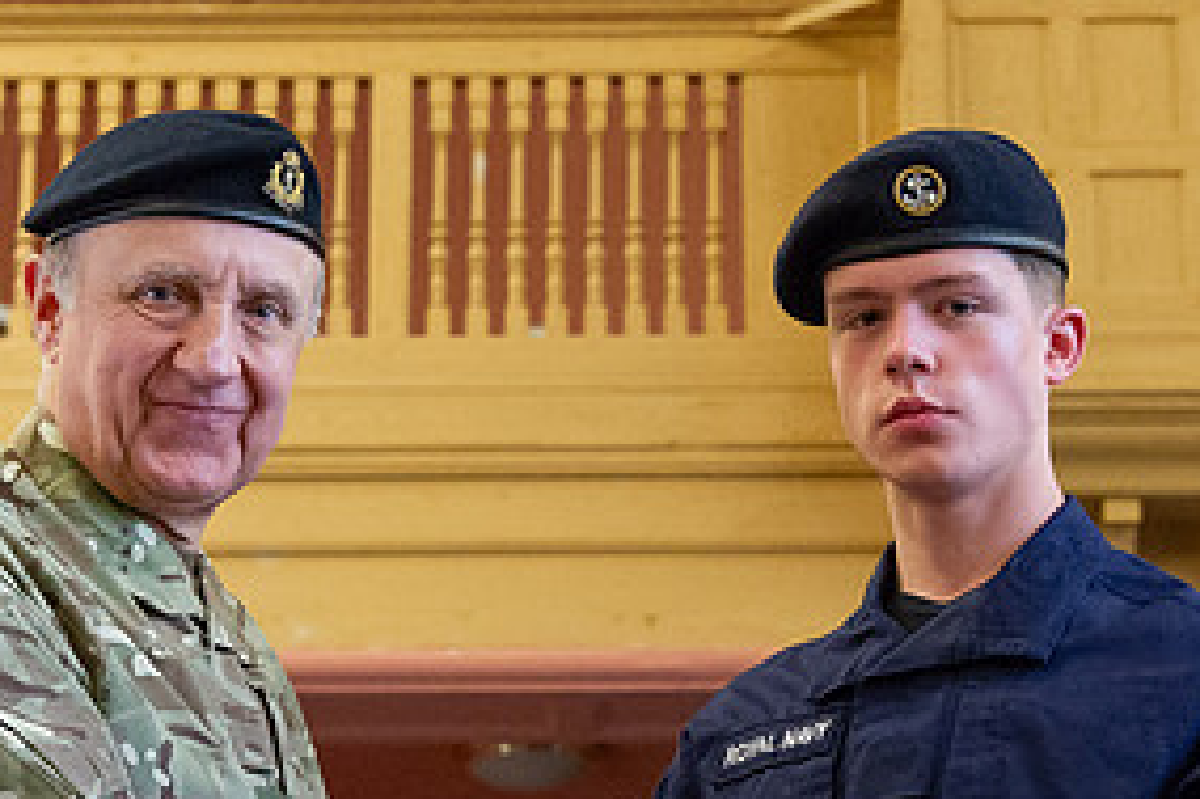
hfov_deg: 16.9
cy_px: 640
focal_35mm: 121
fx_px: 4031
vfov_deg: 11.3
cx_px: 546
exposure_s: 1/200
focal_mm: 50
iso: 5000
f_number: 4.5
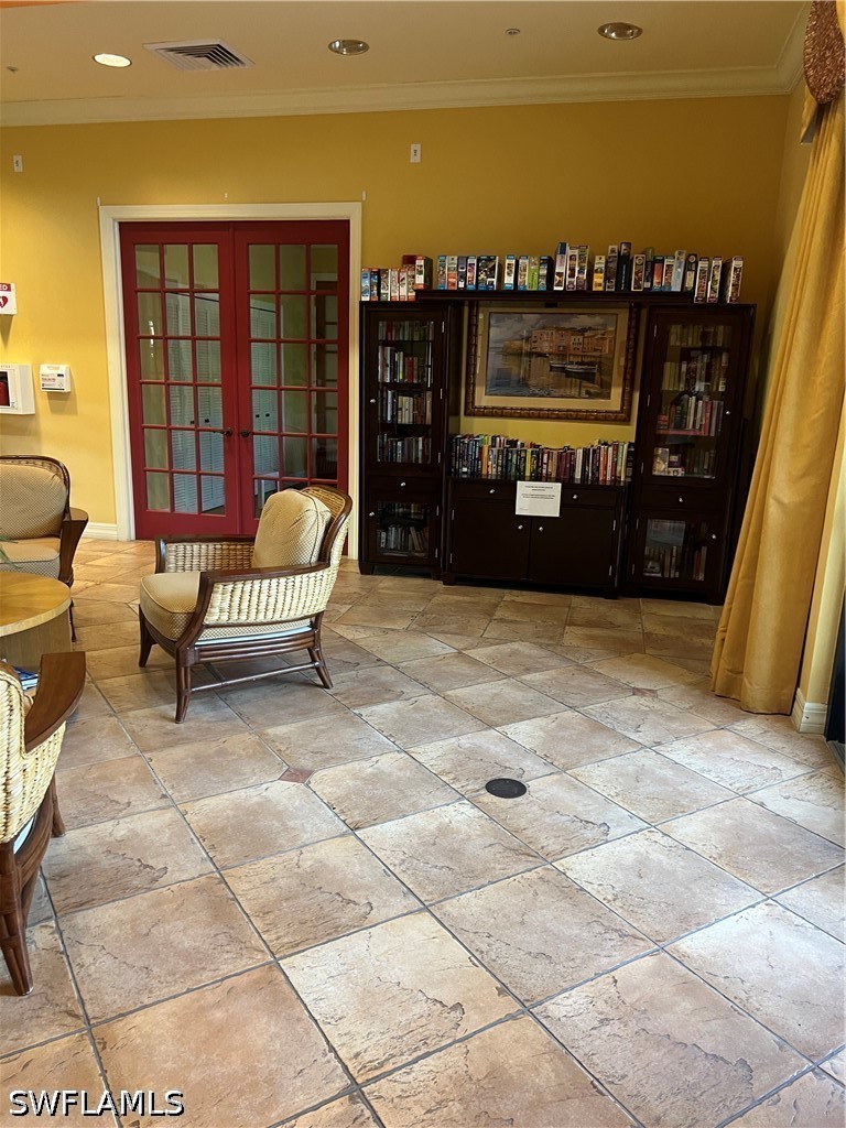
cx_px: 423
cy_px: 564
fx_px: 847
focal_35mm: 26
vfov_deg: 67.3
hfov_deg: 53.1
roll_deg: -2.6
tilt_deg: -14.1
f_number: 1.5
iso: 160
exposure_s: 1/60
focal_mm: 5.7
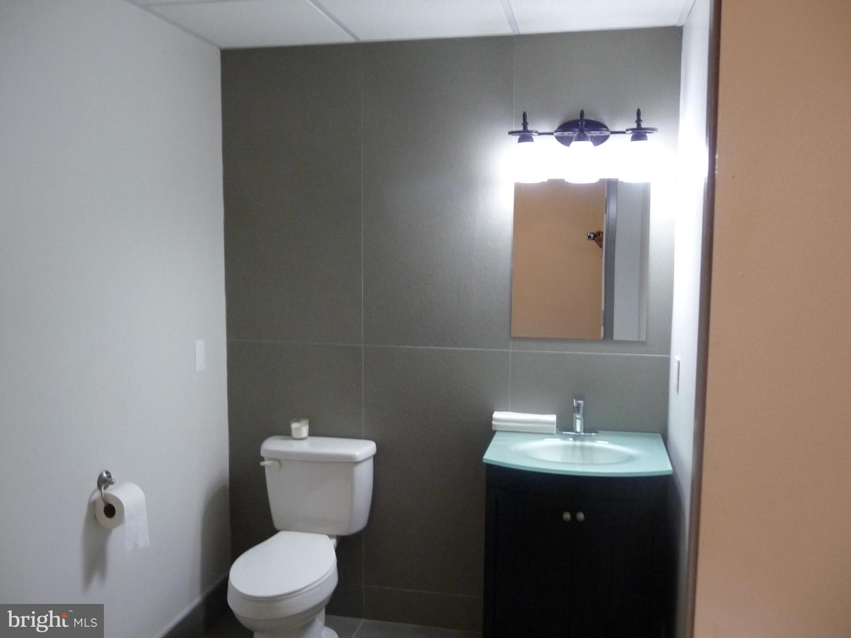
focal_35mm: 32
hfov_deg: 56.8
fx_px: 787
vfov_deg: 44.2
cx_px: 426
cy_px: 319
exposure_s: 1/30
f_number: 3.5
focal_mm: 5.3
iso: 320
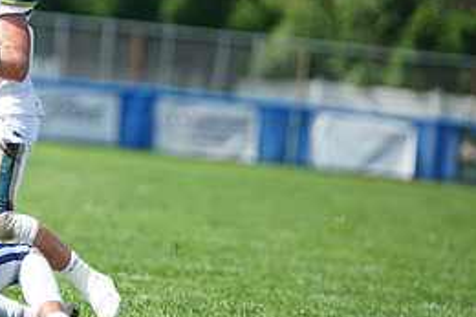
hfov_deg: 3.7
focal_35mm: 552
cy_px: 12
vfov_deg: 2.5
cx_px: -53
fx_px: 7294
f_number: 2.8
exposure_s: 1/3200
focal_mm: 247
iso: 400
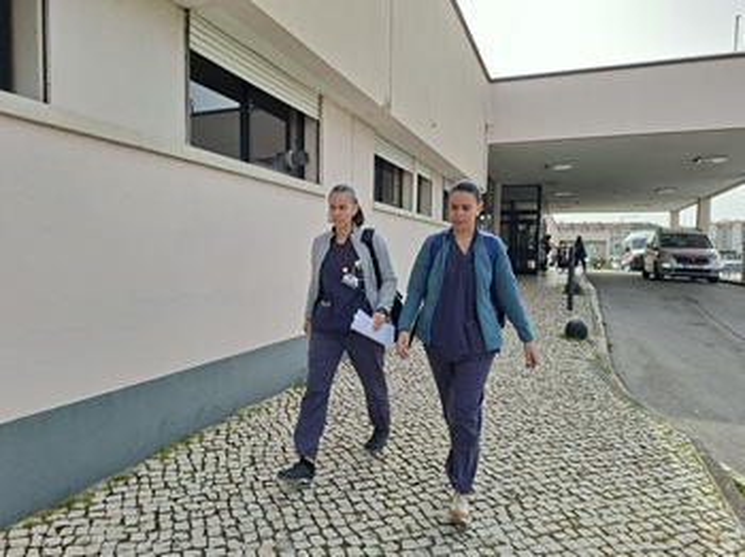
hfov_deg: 74.0
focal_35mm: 23
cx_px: 372
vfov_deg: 58.8
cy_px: 278
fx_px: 495
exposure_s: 1/1429
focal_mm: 5.54
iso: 50
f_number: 1.8
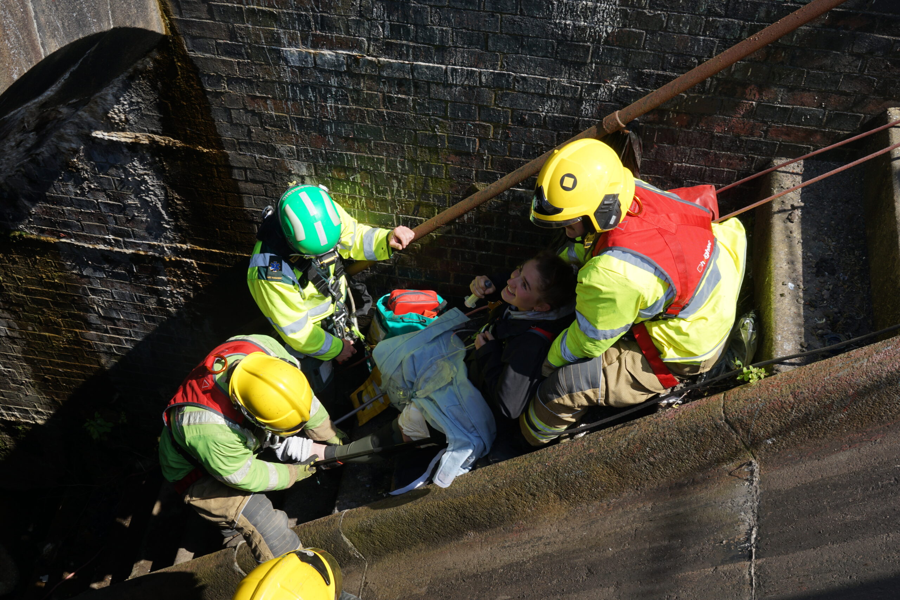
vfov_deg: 31.2
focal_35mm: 43
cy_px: 300
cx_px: 450
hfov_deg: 45.4
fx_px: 1075
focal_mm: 43
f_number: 16
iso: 100
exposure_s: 1/50
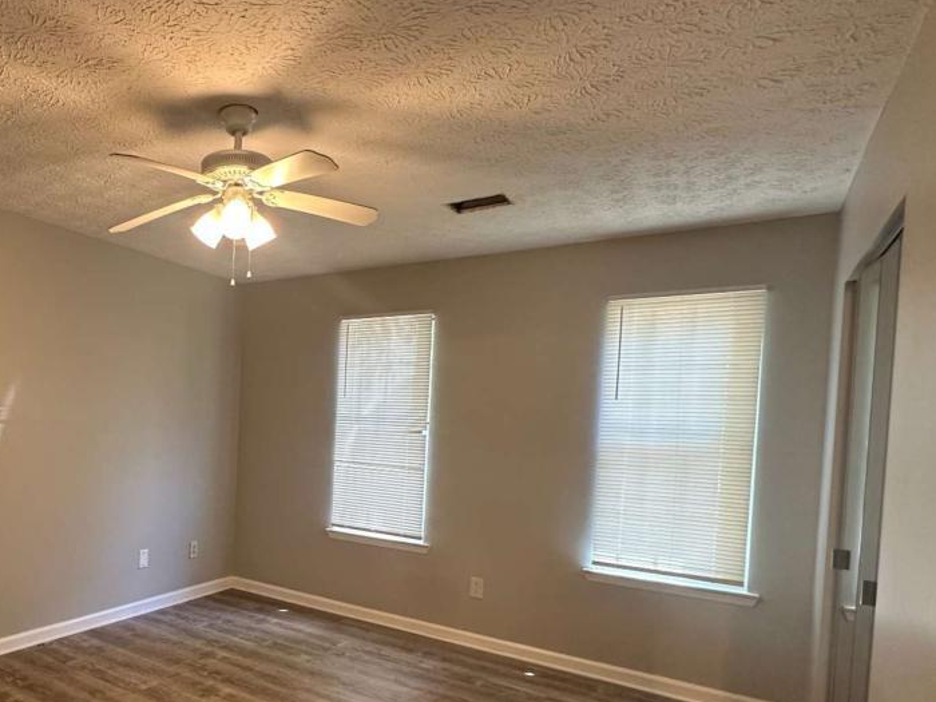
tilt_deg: -1.7
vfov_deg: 56.1
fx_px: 649
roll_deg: -3.0
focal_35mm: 24
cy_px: 444
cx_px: 247
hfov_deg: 67.6
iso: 200
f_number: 2.2
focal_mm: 2.22
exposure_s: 1/120
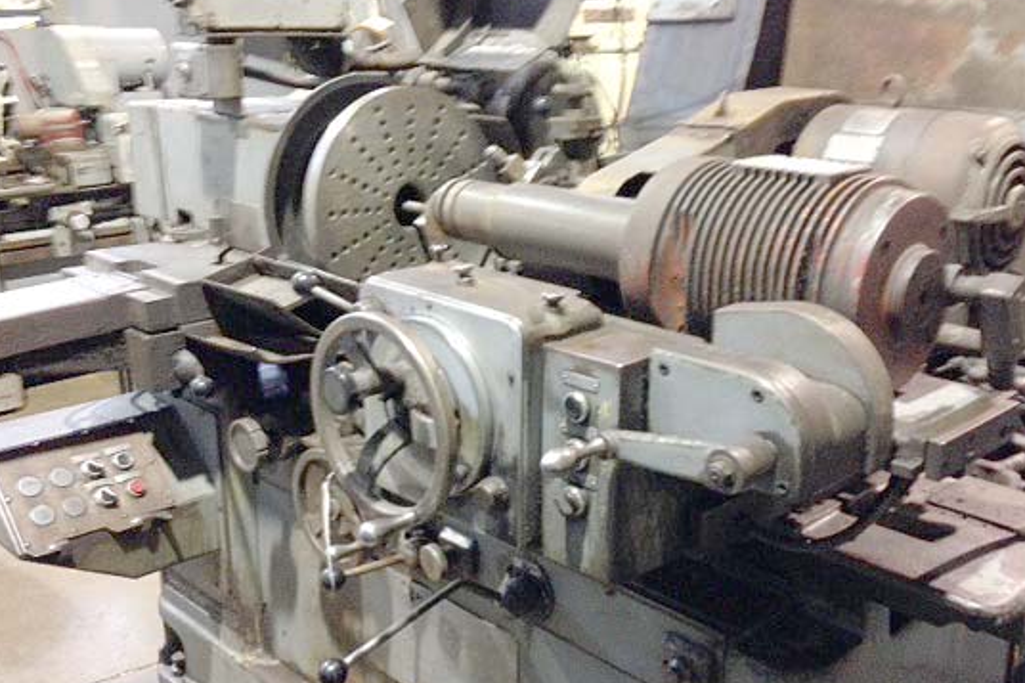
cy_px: 367
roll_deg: +1.9
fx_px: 1167
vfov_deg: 32.6
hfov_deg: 47.4
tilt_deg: -19.9
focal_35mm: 41
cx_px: 539
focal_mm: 4.12
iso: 400
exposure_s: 1/15
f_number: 2.4
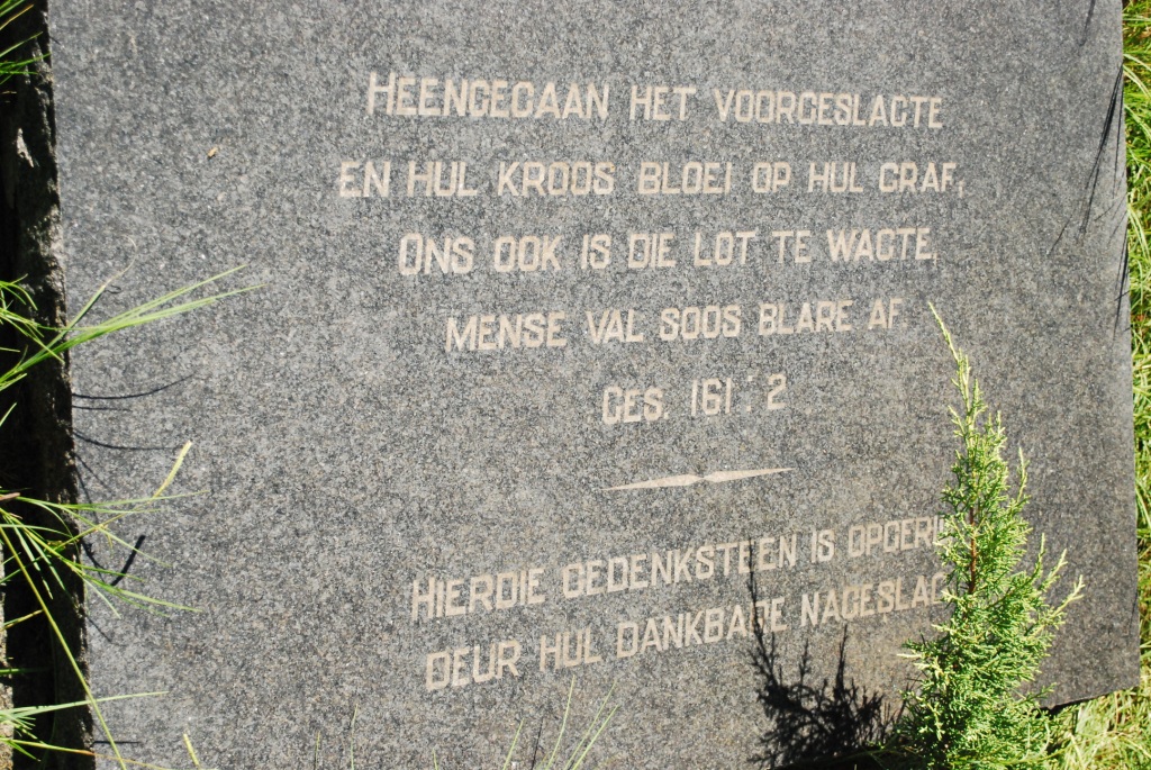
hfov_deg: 38.8
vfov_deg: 26.5
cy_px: 385
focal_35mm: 51
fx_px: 1632
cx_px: 576
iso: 1600
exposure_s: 1/4000
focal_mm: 34
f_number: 5
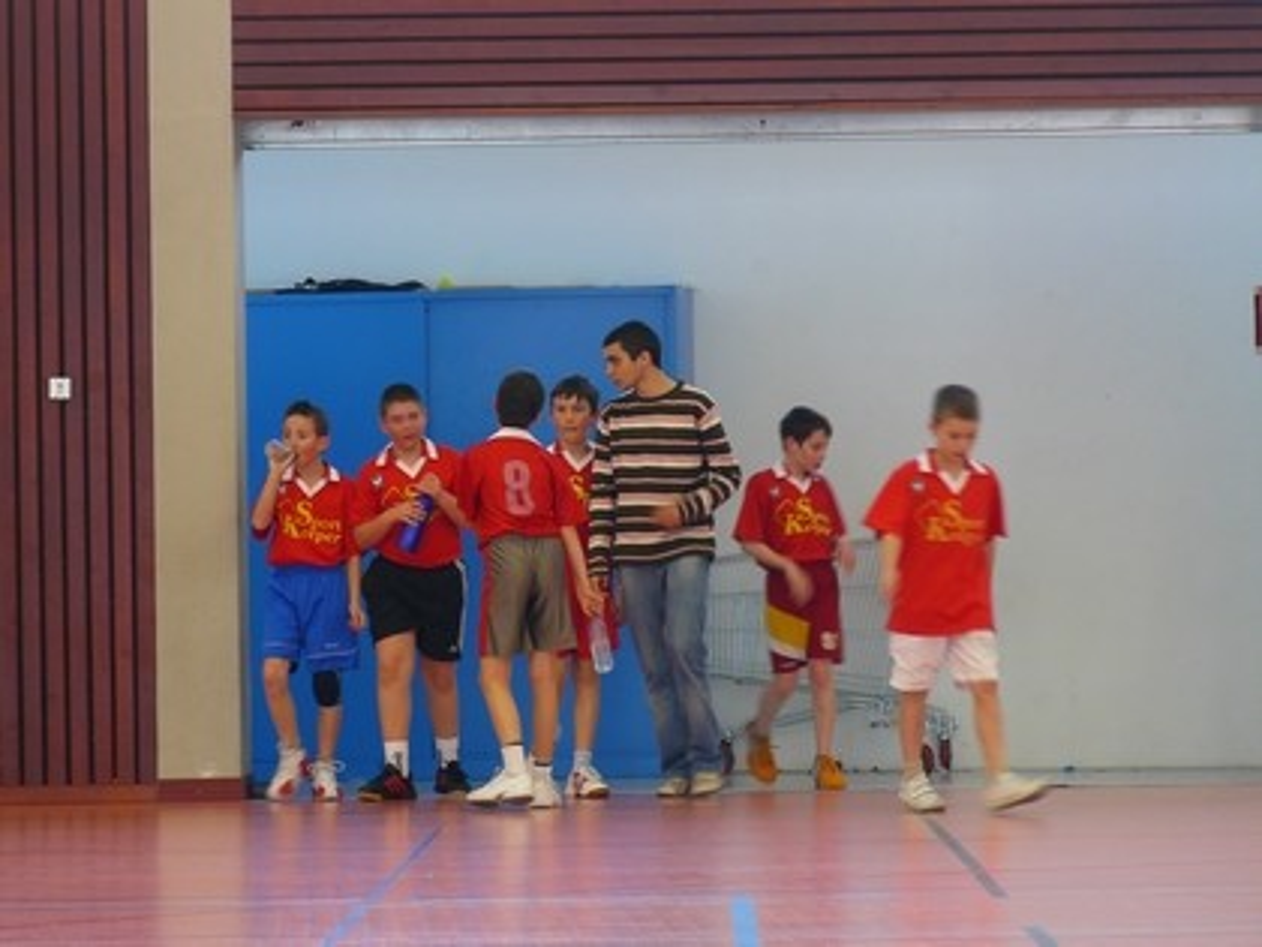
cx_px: 631
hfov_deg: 11.6
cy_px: 474
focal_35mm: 171
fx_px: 6234
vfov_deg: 8.7
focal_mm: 28.6
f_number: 3.3
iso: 125
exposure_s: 1/30
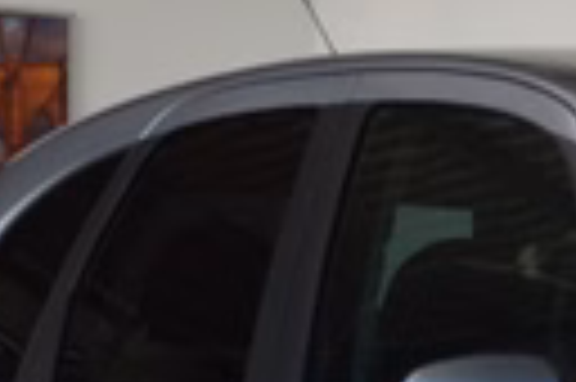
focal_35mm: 262
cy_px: 724
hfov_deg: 7.6
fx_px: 4195
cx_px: 1012
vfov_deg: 5.1
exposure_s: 1/100
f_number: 9
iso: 400
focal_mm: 35
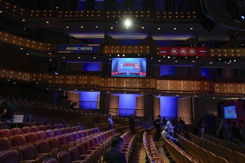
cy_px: 82
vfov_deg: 53.1
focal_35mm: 24
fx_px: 163
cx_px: 122
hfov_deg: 73.8
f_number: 5.6
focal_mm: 24
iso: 1600
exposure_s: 1/200
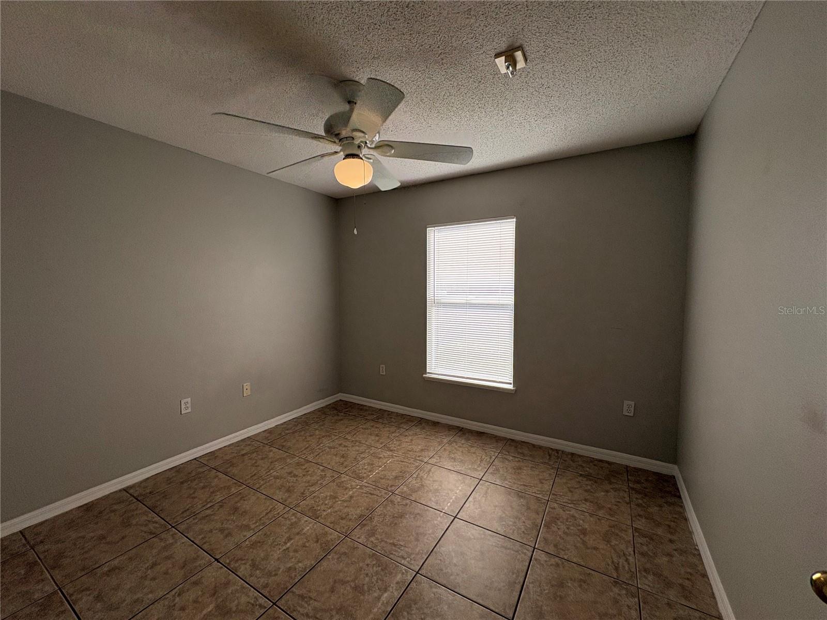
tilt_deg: -3.2
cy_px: 310
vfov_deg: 85.7
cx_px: 414
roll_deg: -0.3
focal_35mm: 14
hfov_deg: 102.1
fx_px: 334
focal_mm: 2.22
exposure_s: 1/438
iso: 50
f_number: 2.2
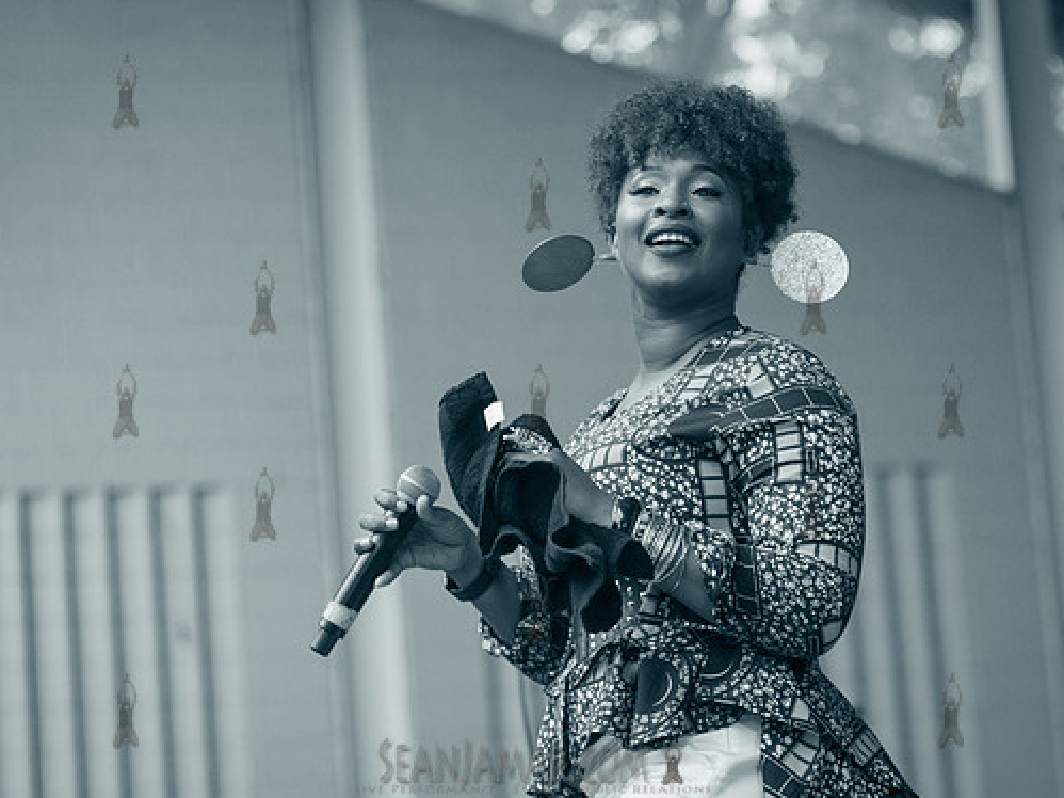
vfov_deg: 12.2
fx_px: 3718
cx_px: 581
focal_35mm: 121
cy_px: 414
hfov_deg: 16.3
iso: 1600
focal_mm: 86
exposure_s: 1/1000
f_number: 2.8
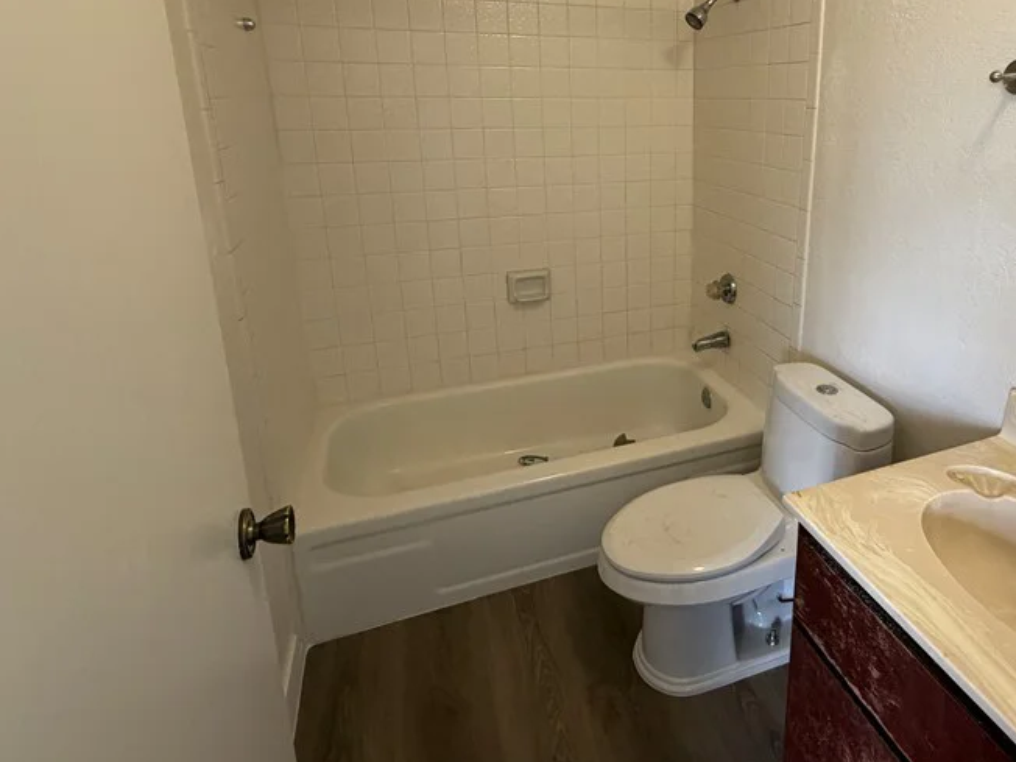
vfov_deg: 59.8
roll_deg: -0.5
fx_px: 646
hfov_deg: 74.3
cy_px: 259
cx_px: 667
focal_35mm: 22
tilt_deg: -14.1
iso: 320
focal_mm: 2.22
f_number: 2.2
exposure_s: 1/76
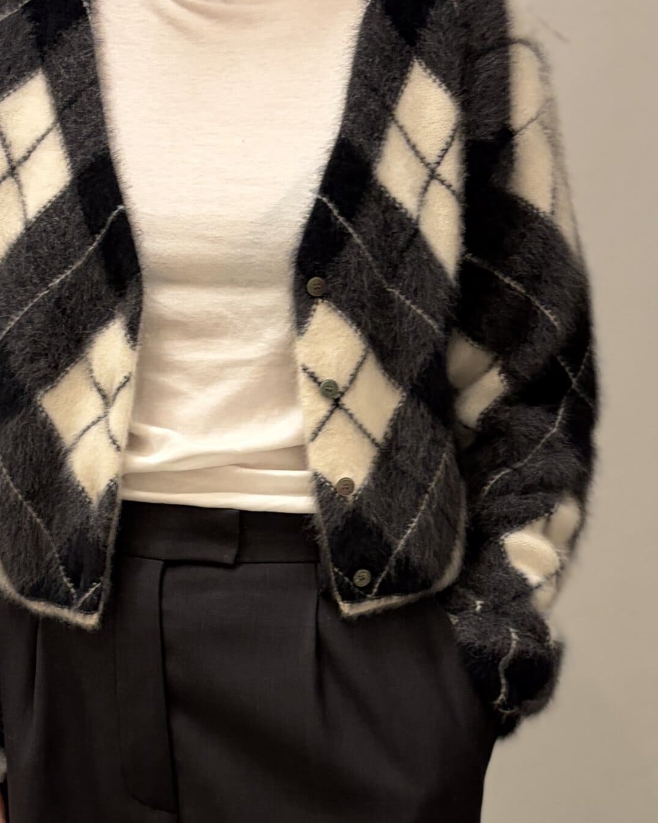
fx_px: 876
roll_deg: +0.1
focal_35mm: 36
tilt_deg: -10.5
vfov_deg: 50.3
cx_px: 235
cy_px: 421
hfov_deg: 40.8
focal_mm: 5.96
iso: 100
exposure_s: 1/50
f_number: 1.6
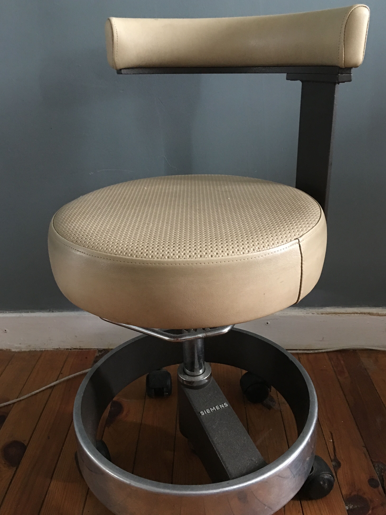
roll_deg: +1.3
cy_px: 249
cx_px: 193
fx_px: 446
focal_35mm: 30
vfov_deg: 60.0
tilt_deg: -22.5
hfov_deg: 46.8
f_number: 2.2
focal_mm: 4.15
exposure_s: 1/4
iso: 100
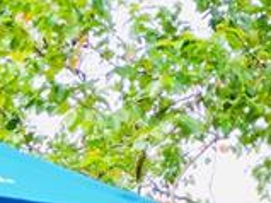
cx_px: 326
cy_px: 544
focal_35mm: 155
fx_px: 1213
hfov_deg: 12.5
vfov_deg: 8.4
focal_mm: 6.72
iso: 120
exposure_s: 1/800
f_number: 1.7
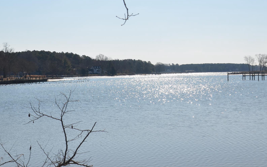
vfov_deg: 17.4
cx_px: 170
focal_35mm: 75
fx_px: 546
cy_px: 75
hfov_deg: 27.4
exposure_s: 1/400
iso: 100
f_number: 10
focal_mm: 38
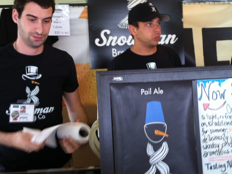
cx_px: 119
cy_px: 82
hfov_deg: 34.9
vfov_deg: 26.6
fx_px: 369
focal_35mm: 55
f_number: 2.8
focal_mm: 3.85
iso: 100
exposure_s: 1/15
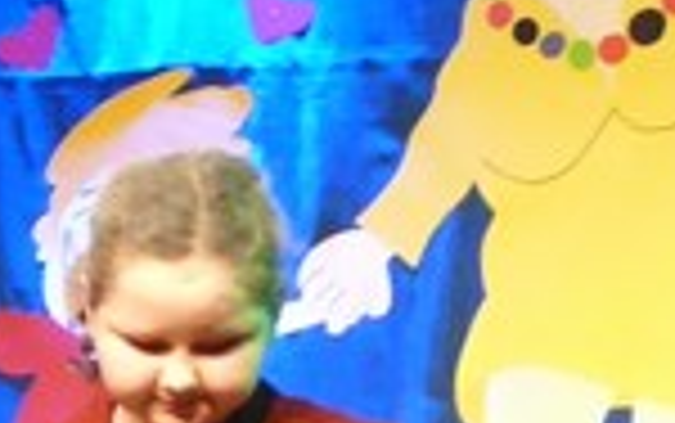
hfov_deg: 6.5
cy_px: 810
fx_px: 5817
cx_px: -351
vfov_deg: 4.1
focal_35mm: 316
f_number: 3.2
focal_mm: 9.2
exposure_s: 1/15
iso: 400
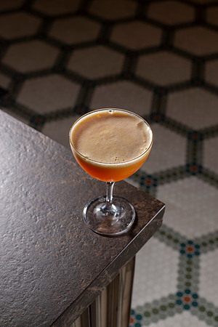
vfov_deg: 39.6
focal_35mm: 50
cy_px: 164
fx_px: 454
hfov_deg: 27.0
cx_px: 109
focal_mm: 50
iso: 250
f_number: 7.1
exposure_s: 1/200
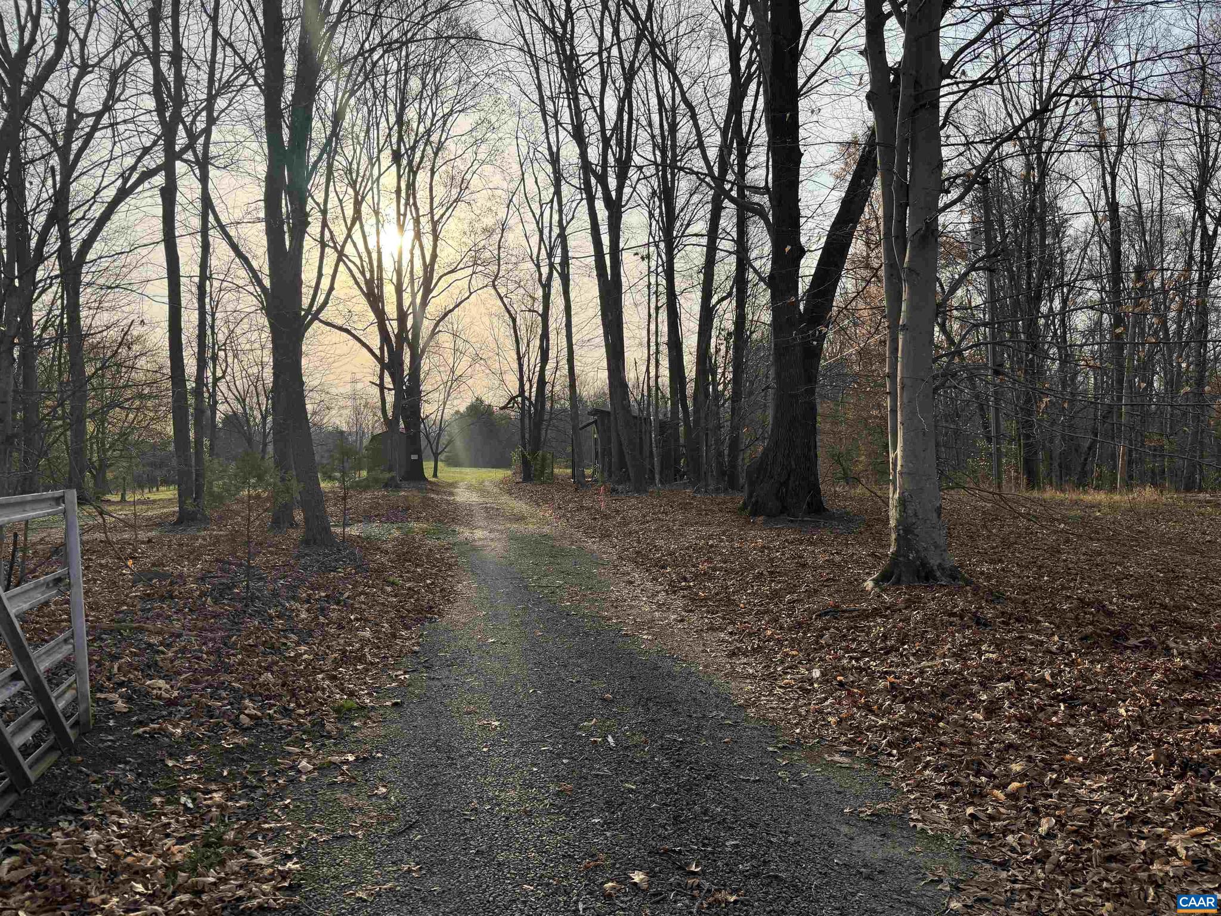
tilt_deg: -3.1
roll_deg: +2.5
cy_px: 458
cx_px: 610
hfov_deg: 71.6
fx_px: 847
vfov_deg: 56.8
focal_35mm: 24
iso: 100
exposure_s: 1/3425
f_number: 1.78
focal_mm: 6.76
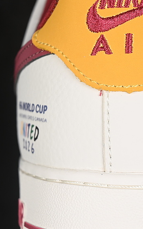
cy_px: 104
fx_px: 911
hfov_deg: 8.9
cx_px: 129
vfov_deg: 14.3
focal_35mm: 146
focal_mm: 50
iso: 160
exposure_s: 1/80
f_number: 7.1
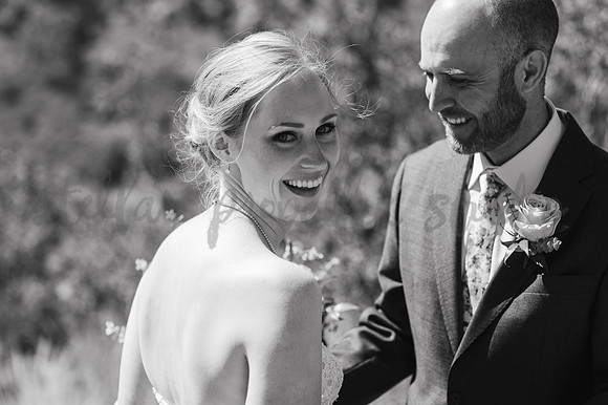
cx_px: 304
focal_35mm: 85
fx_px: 1435
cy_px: 202
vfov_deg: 16.1
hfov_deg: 23.9
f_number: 3.2
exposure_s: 1/800
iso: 100
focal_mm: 85
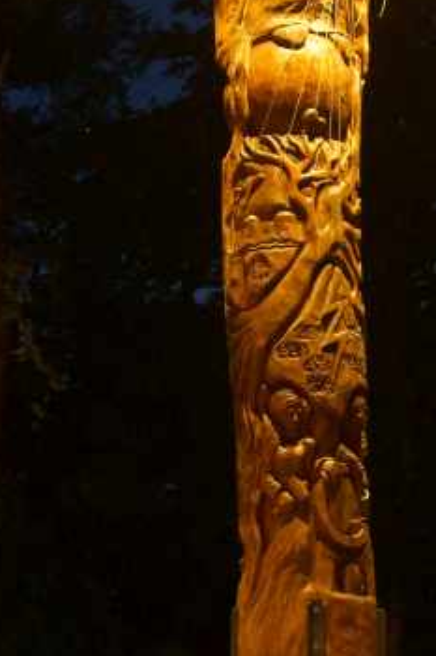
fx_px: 1873
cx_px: 246
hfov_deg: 13.3
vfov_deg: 19.7
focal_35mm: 103
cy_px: 184
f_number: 2.8
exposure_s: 1/10
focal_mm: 30
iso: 1600
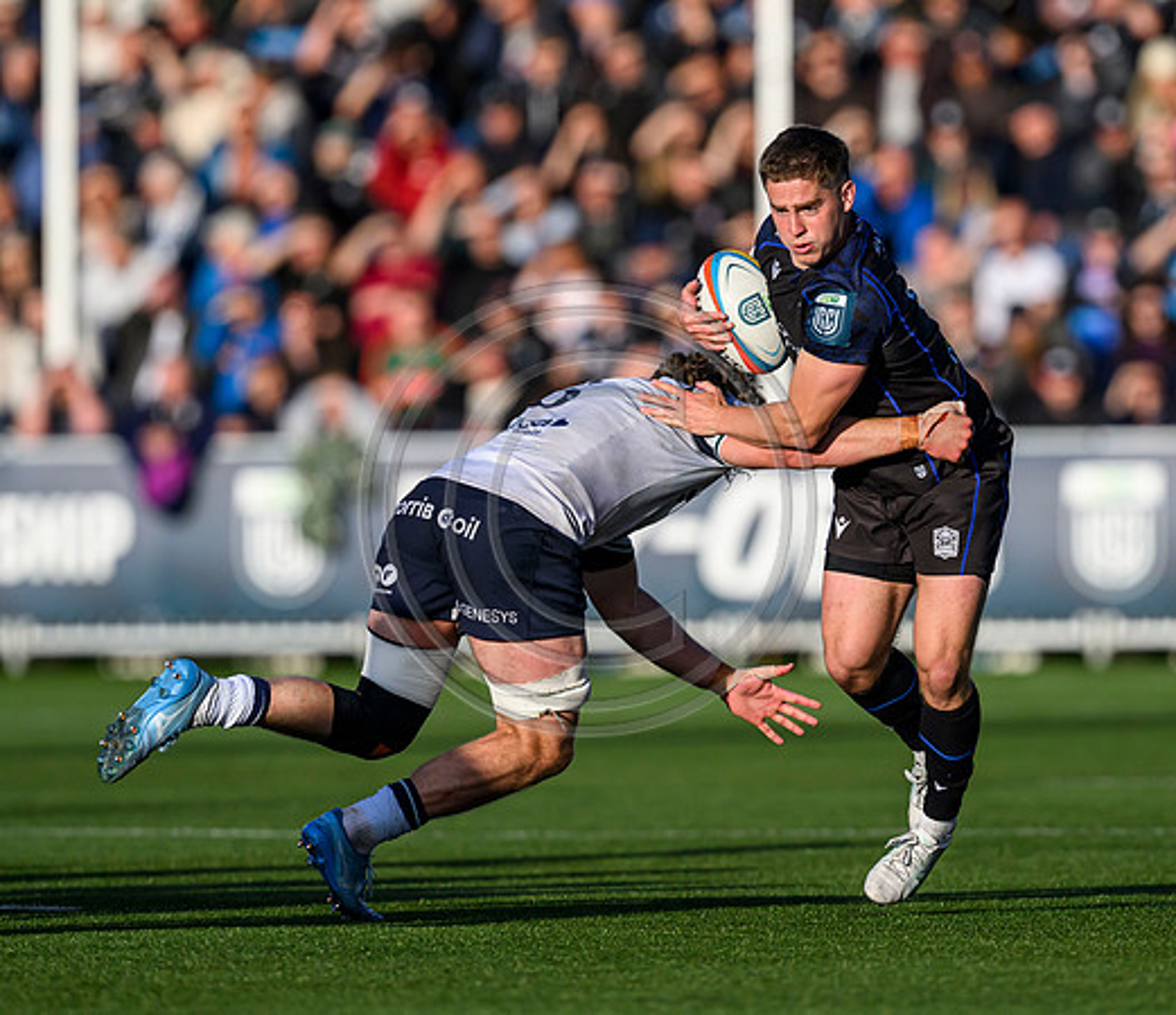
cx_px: 681
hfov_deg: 2.8
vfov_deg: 2.4
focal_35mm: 680
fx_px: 24410
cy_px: 413
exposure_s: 1/10000
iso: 800
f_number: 3.5
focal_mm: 400
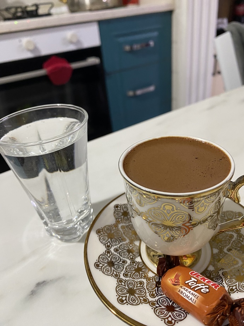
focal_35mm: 26
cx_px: 122
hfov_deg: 53.1
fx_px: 244
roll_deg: +5.8
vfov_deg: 67.3
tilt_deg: -30.3
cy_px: 163
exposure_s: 1/50
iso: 320
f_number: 1.8
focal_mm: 4.25
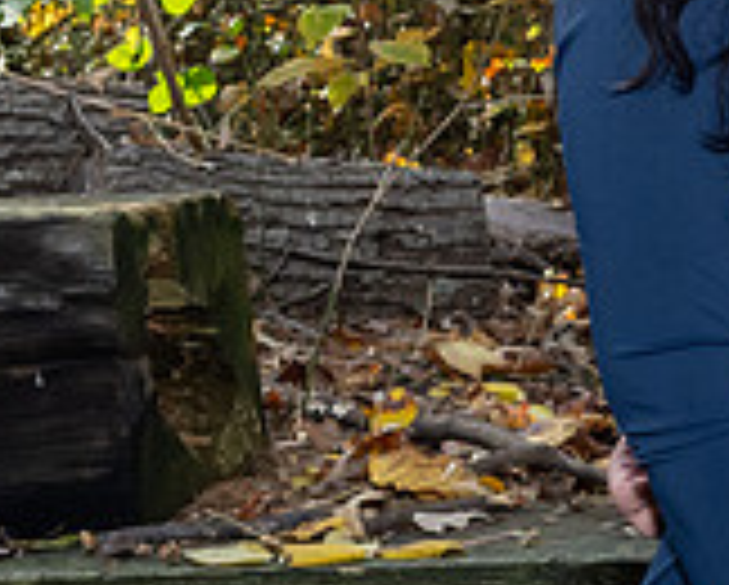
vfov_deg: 9.0
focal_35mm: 170
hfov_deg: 10.8
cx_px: 1188
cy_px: -31
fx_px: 3672
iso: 800
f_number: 7.1
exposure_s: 1/250
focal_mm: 26
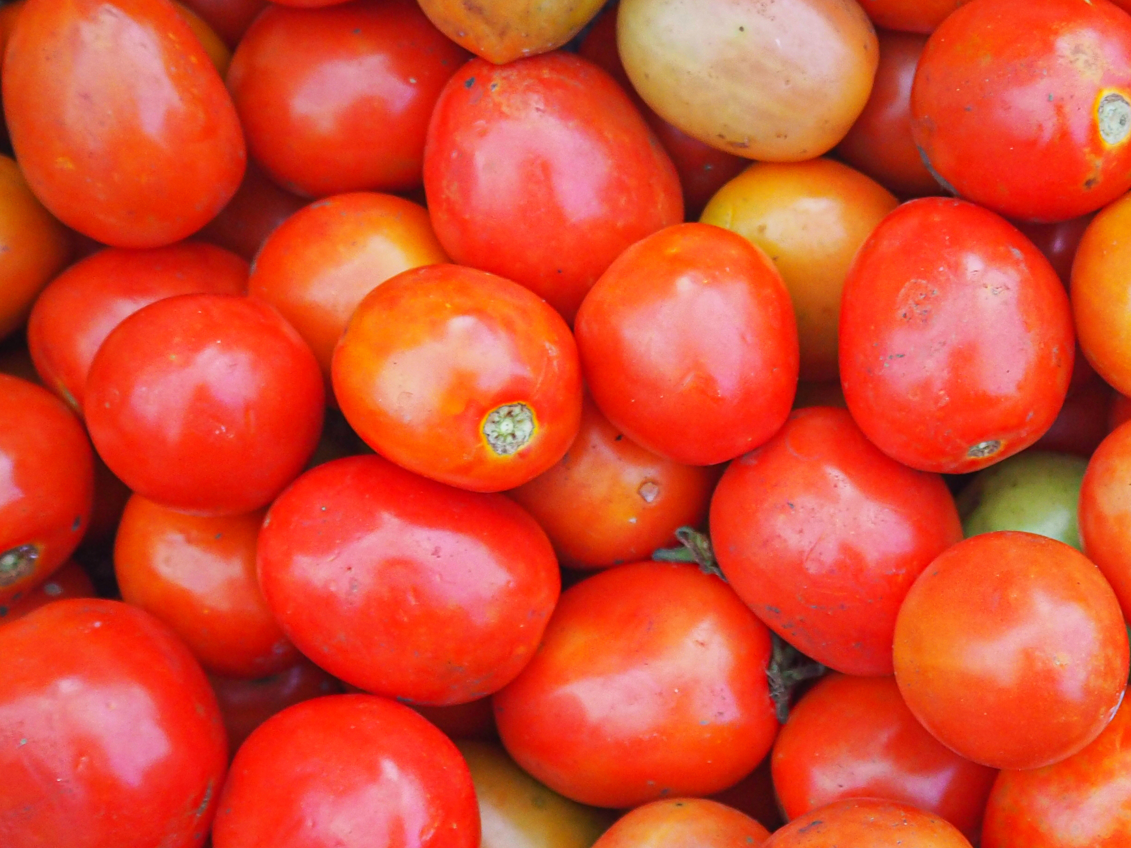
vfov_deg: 27.5
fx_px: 1732
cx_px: 898
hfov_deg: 35.1
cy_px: 466
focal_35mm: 53
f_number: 3.5
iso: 640
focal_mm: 14
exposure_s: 1/60
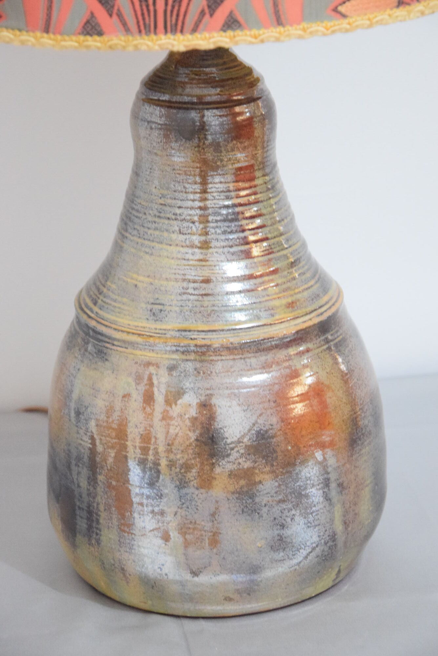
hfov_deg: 13.1
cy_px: 328
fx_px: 1914
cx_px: 219
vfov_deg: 19.4
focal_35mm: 105
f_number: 5.3
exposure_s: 1/13
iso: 6400
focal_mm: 70
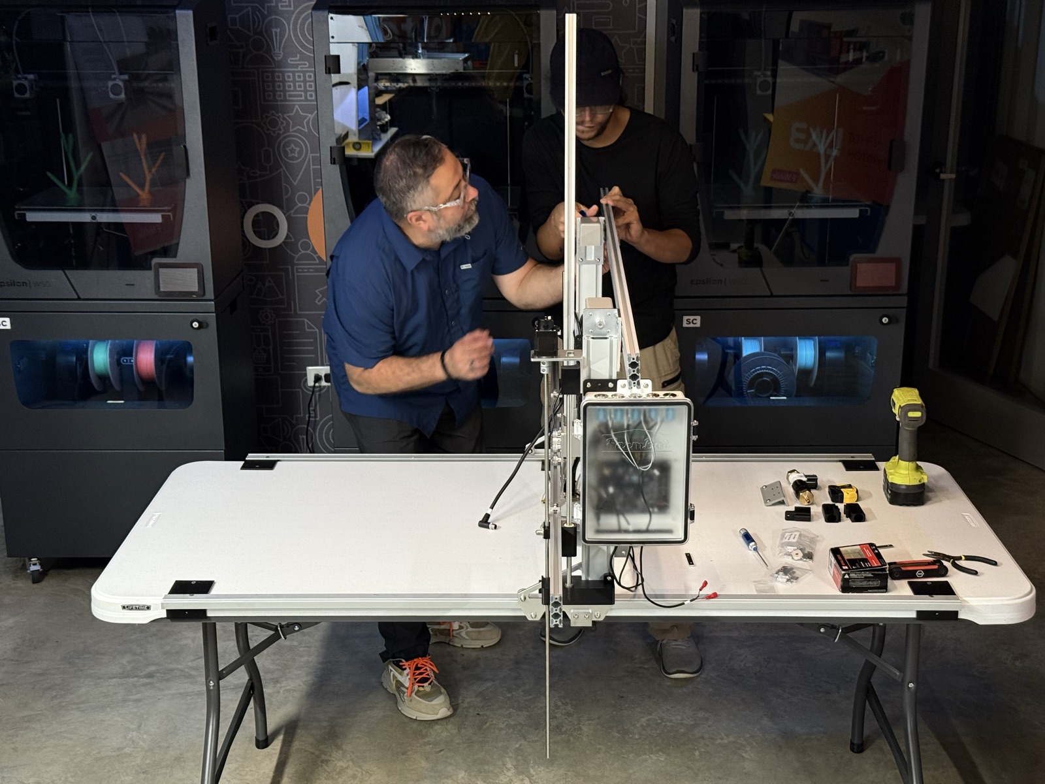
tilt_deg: -16.8
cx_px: 522
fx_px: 1449
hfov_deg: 39.7
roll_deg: +0.6
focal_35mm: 48
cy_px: 392
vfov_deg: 30.3
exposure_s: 1/40
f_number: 1.78
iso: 320
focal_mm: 6.76
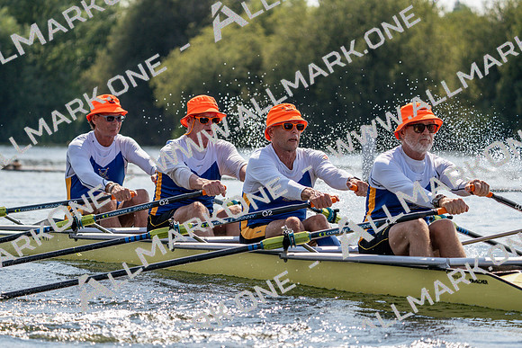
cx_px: 261
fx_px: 2901
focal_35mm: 200
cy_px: 174
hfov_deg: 10.3
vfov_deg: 6.9
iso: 200
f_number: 5.6
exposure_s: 1/1600
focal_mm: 200
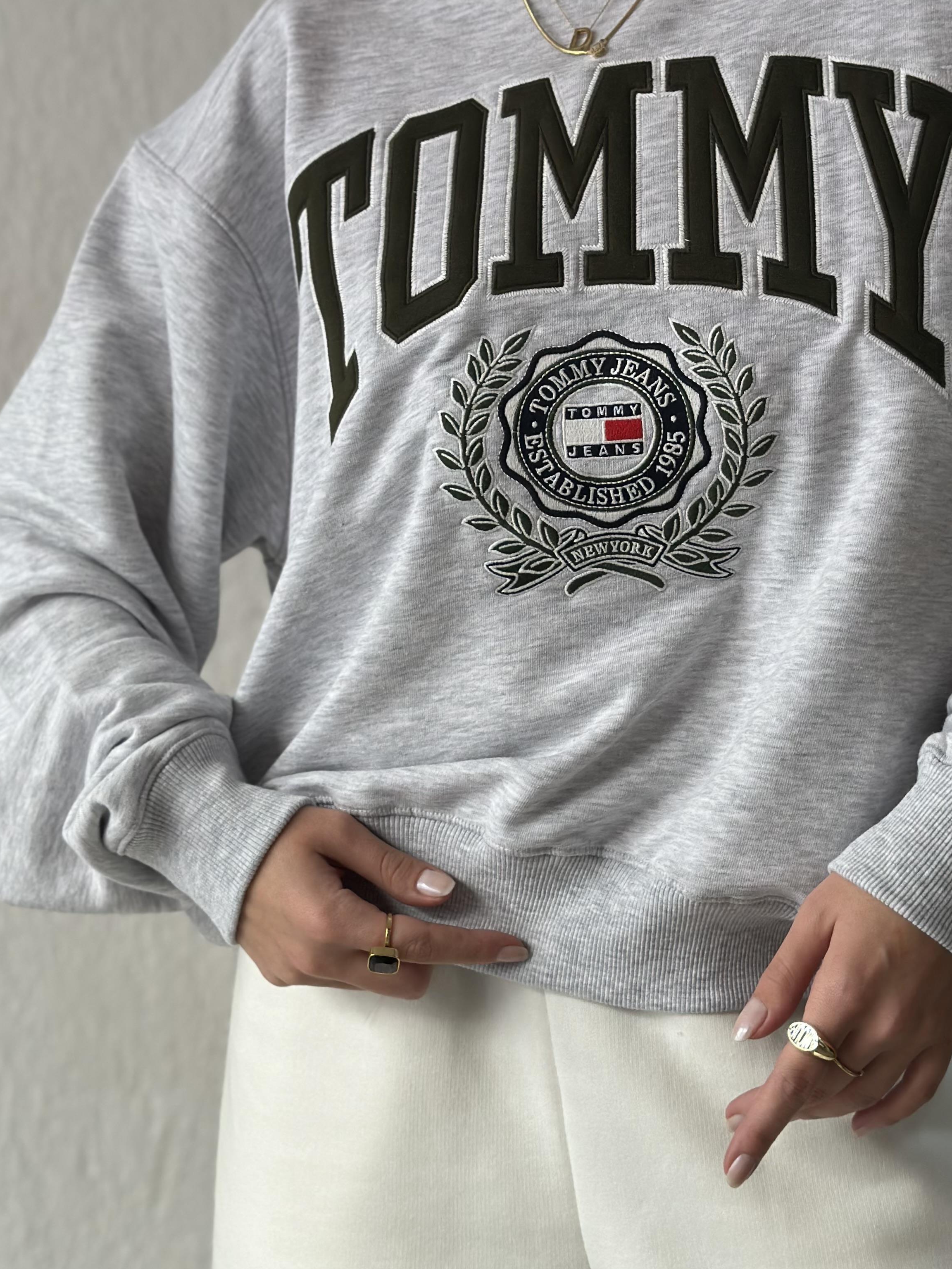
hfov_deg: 23.2
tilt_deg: +3.2
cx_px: 607
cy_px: 468
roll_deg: -0.2
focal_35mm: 63
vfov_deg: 30.6
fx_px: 2310
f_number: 1.78
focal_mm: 6.86
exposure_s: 1/64
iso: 125
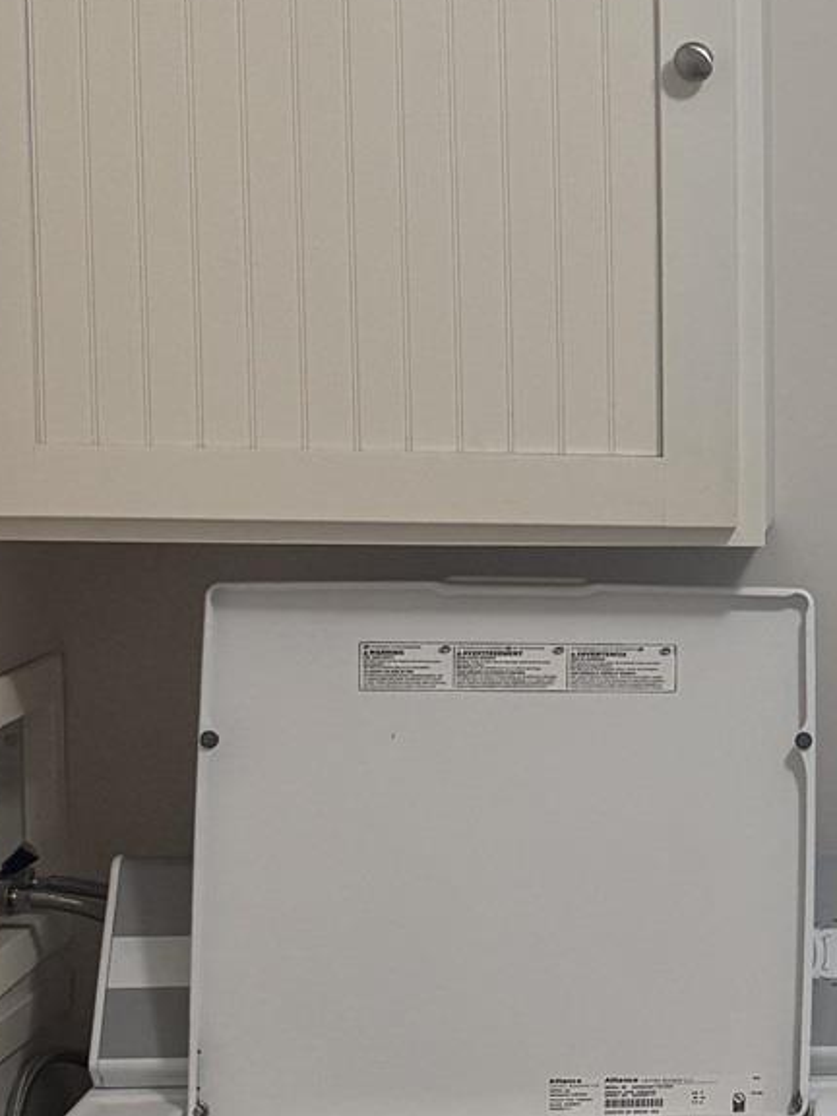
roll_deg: -0.3
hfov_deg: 14.3
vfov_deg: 20.4
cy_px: 622
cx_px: 1304
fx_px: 3095
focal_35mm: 96
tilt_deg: -6.1
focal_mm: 6.76
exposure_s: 1/136
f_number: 1.78
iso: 160
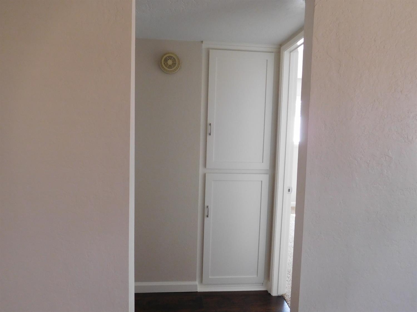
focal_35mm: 25
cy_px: 156
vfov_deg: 54.9
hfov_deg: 69.4
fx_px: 301
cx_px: 208
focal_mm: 4.5
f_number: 3.4
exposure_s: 1/30
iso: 320
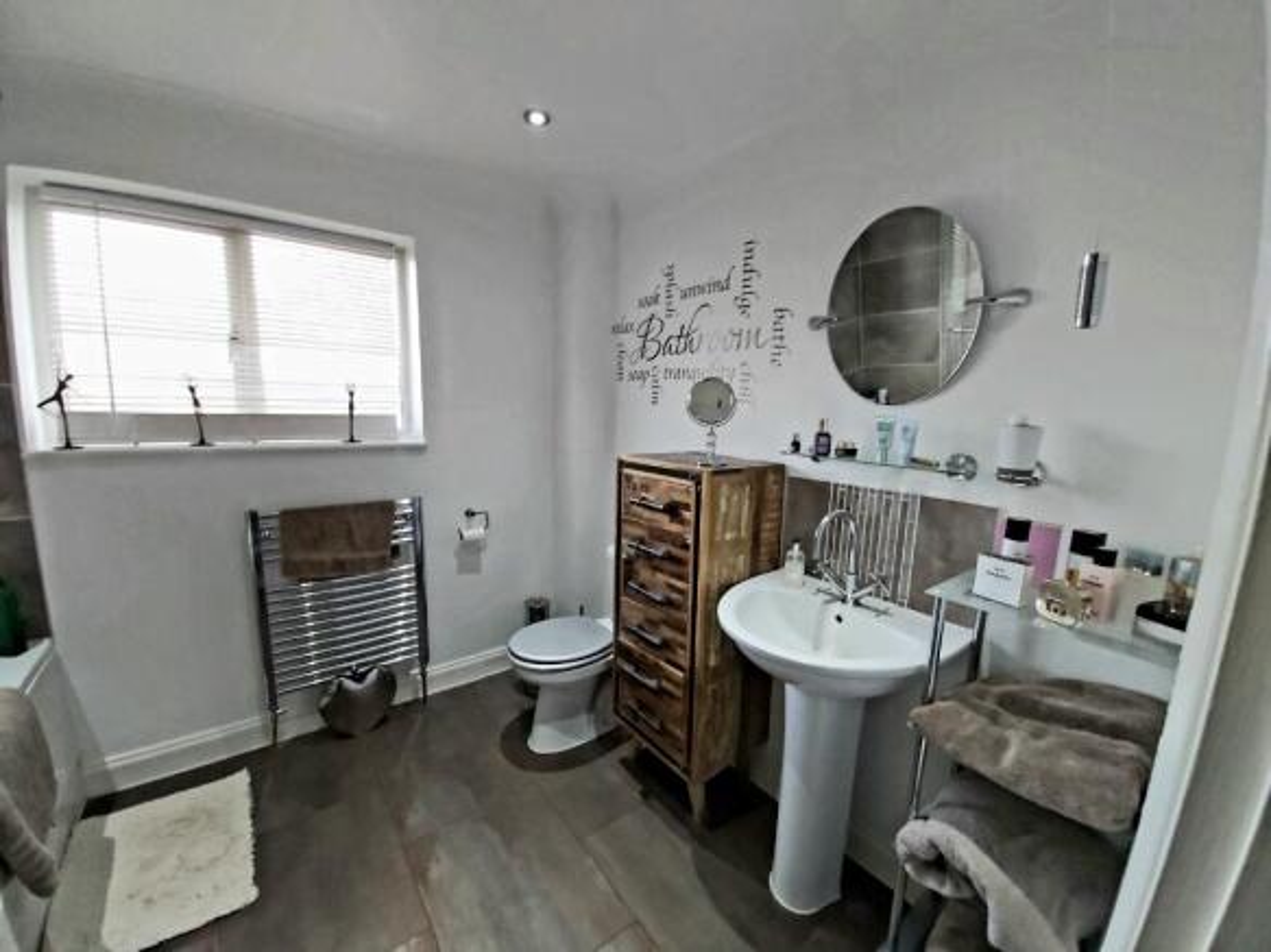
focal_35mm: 12
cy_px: 476
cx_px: 636
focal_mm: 1.42
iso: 100
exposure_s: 1/50
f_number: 2.2
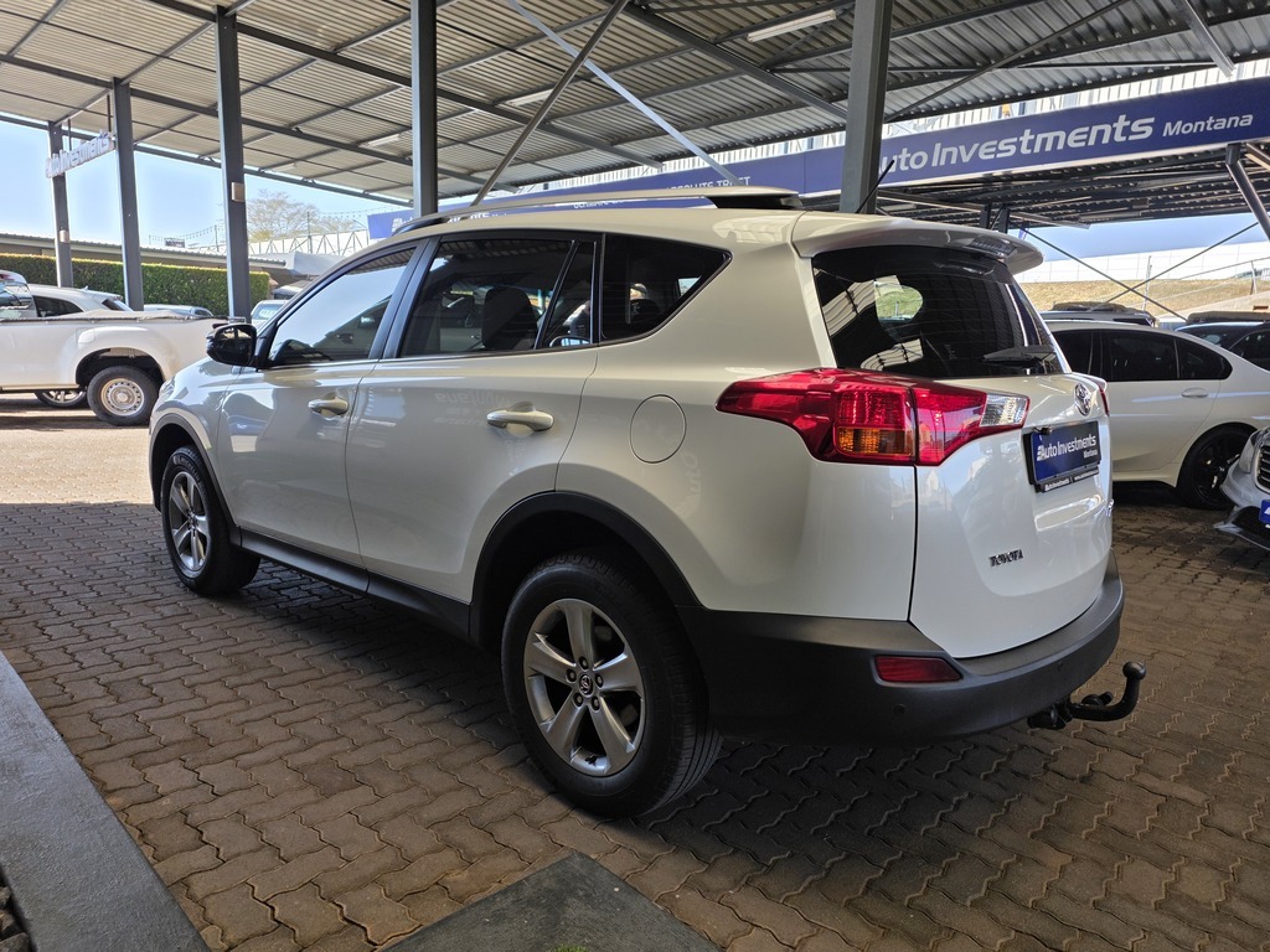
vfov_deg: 58.9
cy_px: 476
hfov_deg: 73.9
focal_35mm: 23
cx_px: 635
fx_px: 844
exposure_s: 1/359
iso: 32
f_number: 1.7
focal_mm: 6.25
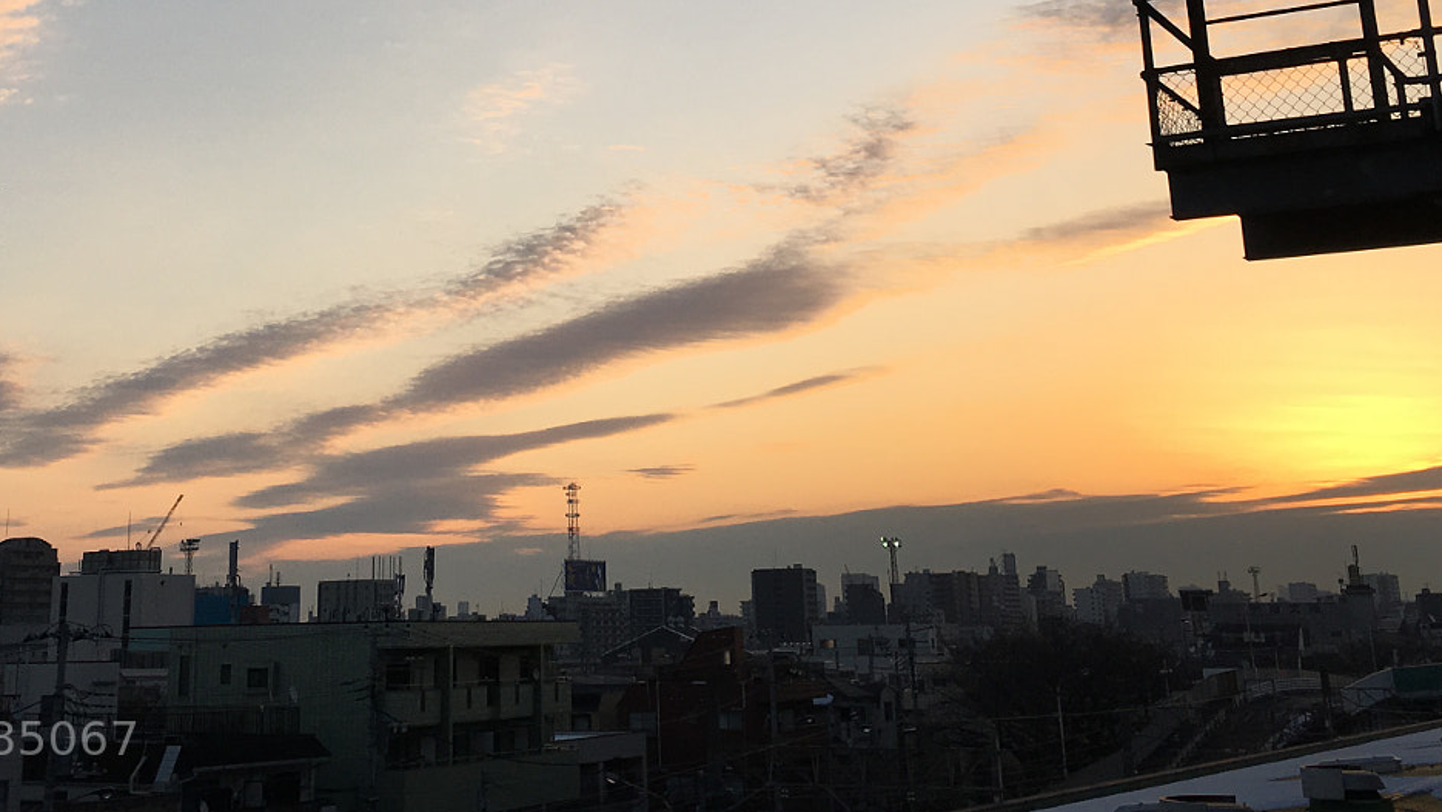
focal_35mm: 54
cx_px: 564
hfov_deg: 38.3
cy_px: -65
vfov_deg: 21.2
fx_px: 2065
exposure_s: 1/534
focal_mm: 4.15
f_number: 2.2
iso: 25
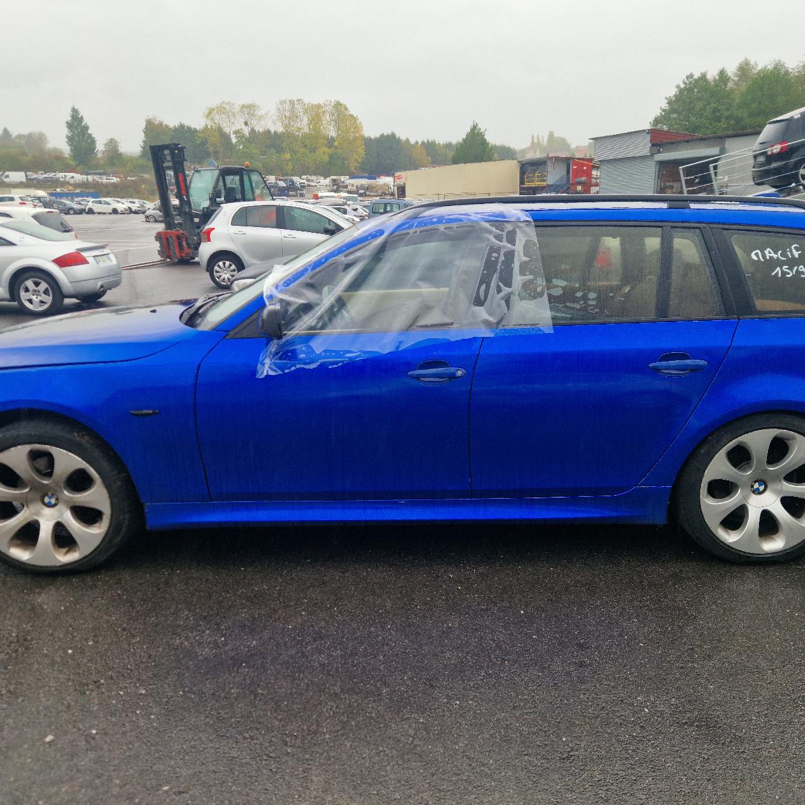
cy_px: 410
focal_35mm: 29
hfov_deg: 55.5
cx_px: 450
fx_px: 763
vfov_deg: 55.6
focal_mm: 5.4
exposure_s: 1/172
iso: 50
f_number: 1.8
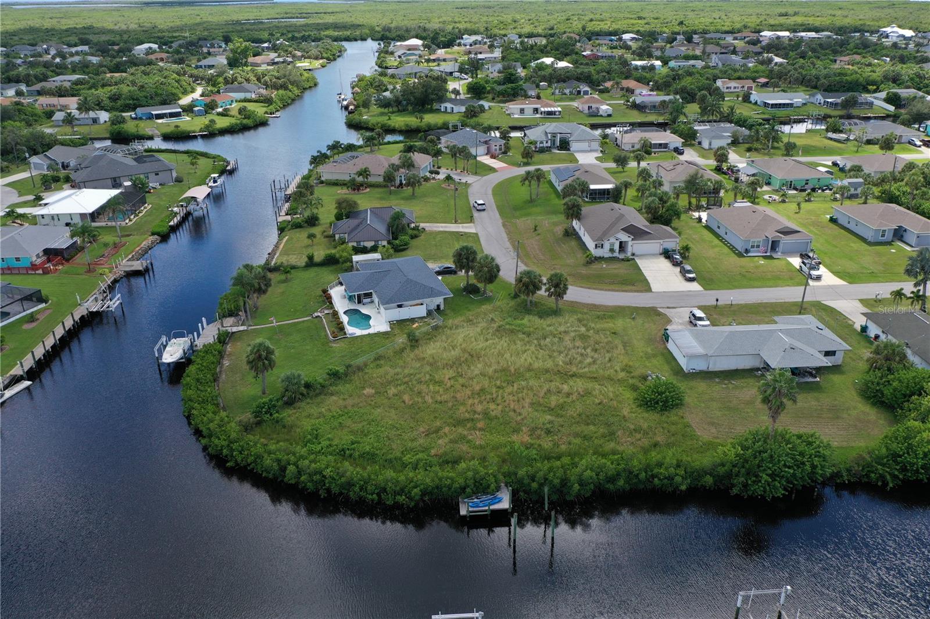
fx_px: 723
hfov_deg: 65.5
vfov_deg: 46.4
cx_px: 465
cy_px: 310
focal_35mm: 28
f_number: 5
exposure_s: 1/320
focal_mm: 10.26
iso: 100
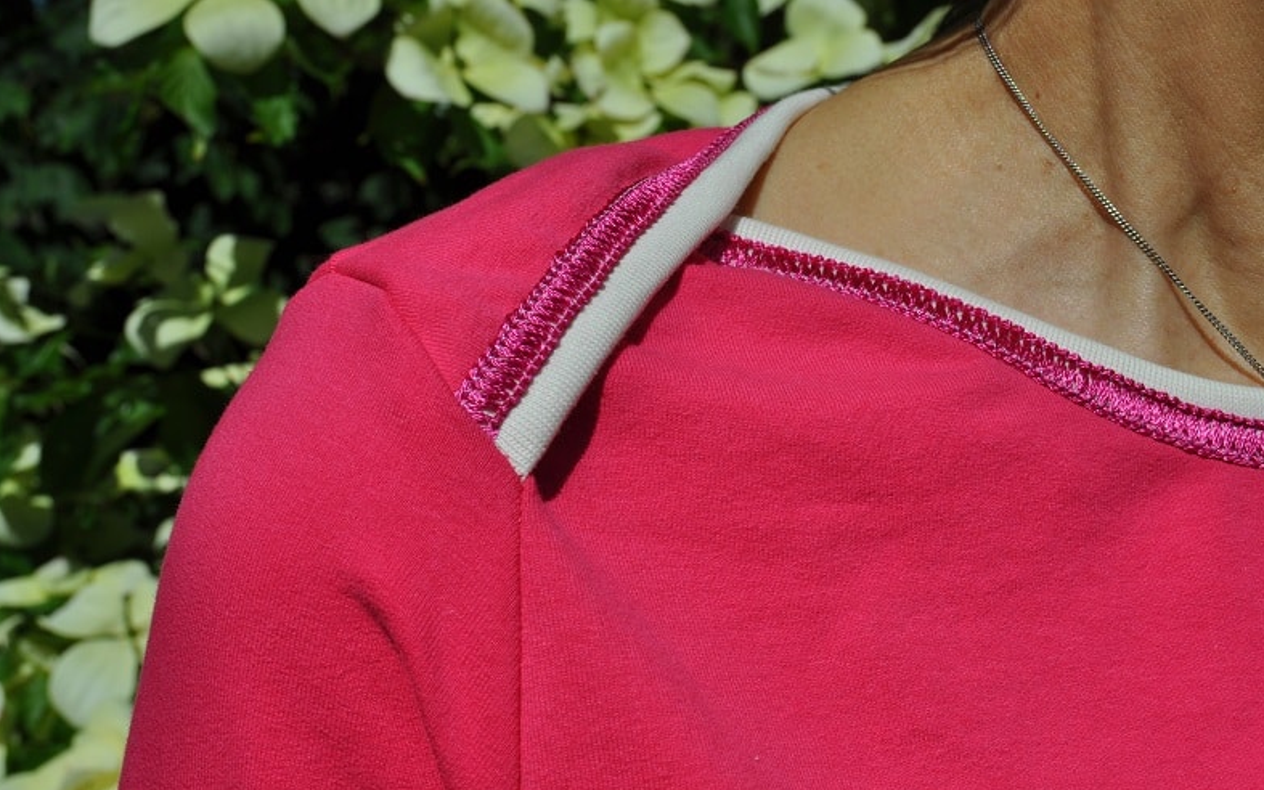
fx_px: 2033
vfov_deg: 22.0
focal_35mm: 59
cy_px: 399
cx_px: 631
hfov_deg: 34.5
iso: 200
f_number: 13
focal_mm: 38
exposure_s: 1/640
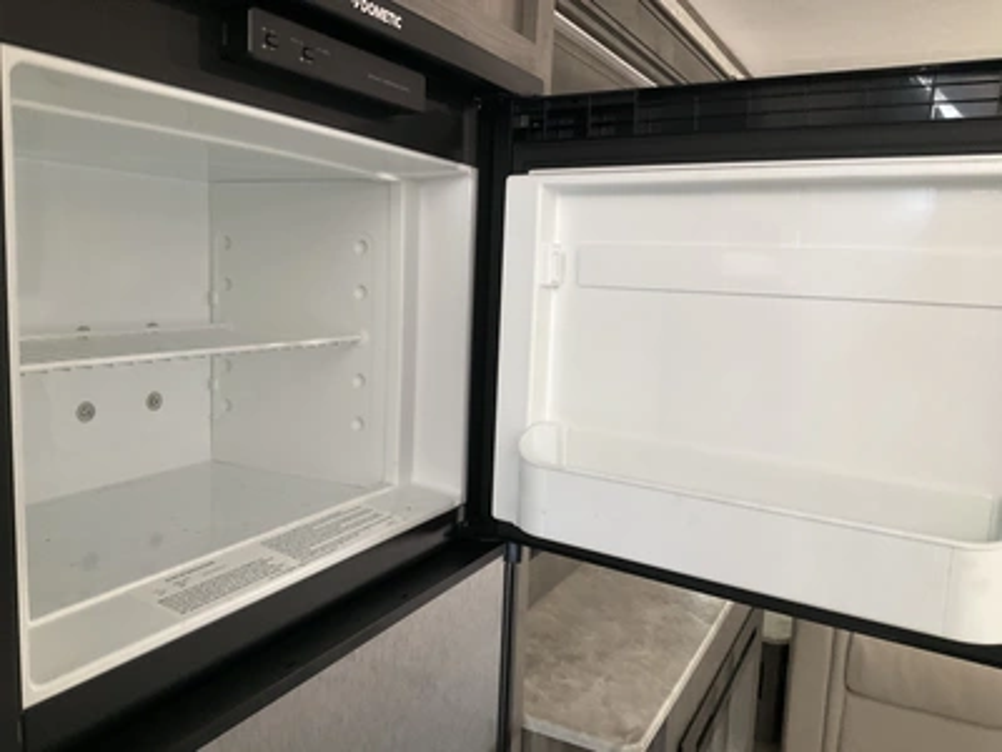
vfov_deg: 48.2
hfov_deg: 61.7
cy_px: 376
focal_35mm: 29
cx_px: 501
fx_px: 839
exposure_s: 1/60
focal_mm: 3
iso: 160
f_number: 1.8
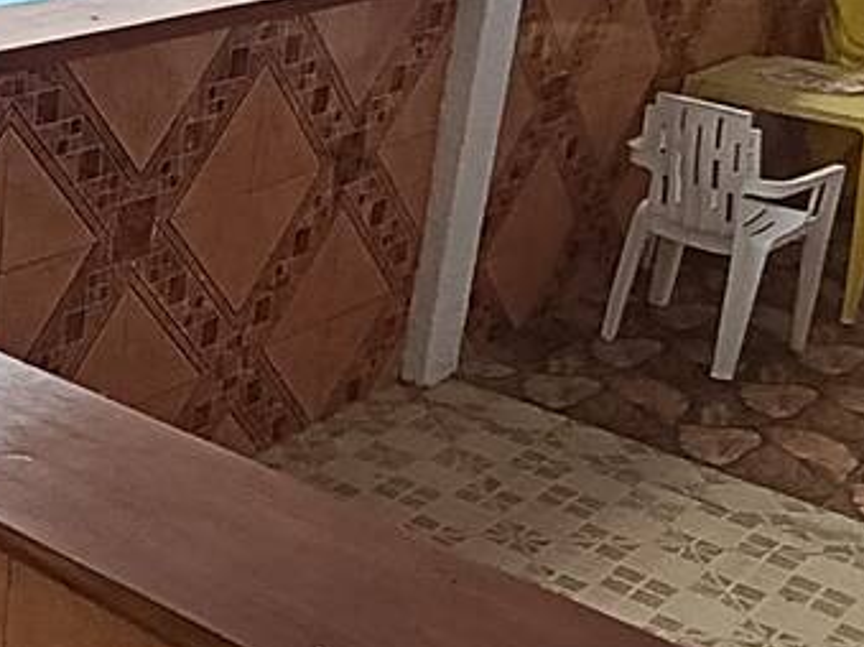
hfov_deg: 26.1
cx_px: -115
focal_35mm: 68
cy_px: 267
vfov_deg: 21.6
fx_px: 1697
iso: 71
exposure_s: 1/120
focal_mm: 1.65
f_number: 2.2
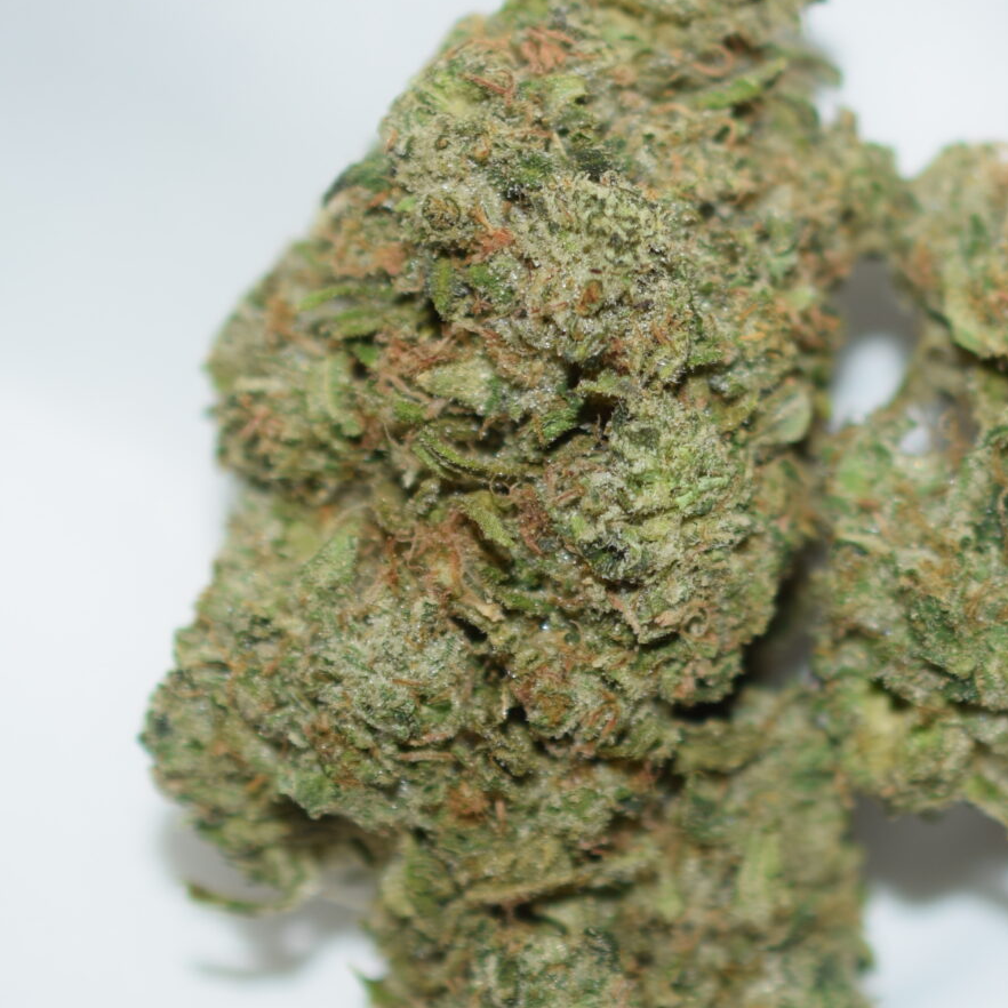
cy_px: 612
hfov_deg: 11.6
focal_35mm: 148
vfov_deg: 11.8
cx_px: 1206
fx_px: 4876
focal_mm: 40
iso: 100
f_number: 3
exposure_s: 1/60
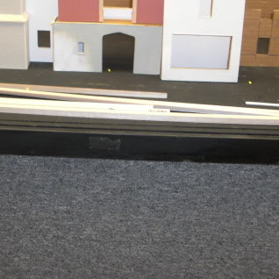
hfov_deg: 26.8
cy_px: 84
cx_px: 105
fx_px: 584
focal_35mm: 64
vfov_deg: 26.7
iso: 200
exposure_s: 1/60
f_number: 2.8
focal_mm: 6.3
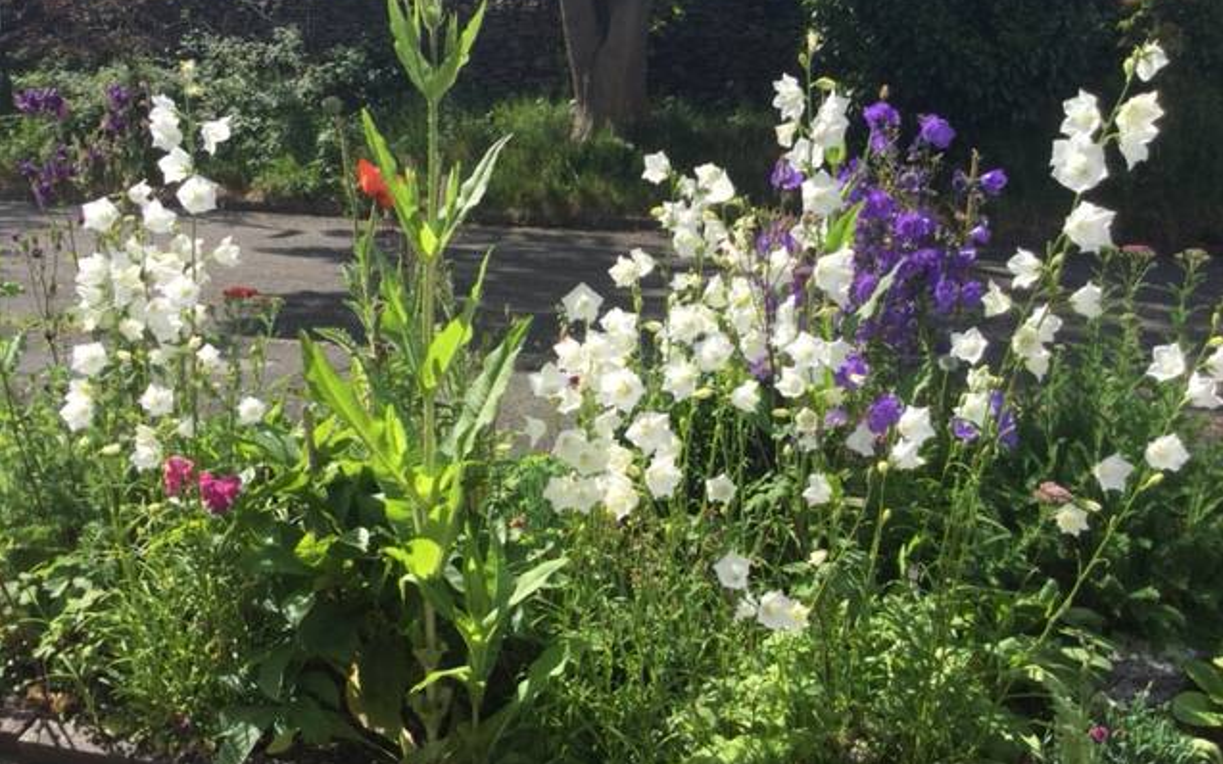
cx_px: 611
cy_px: 344
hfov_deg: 58.1
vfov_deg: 38.3
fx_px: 1100
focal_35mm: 33
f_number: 2.4
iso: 25
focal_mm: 3.3
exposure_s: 1/916
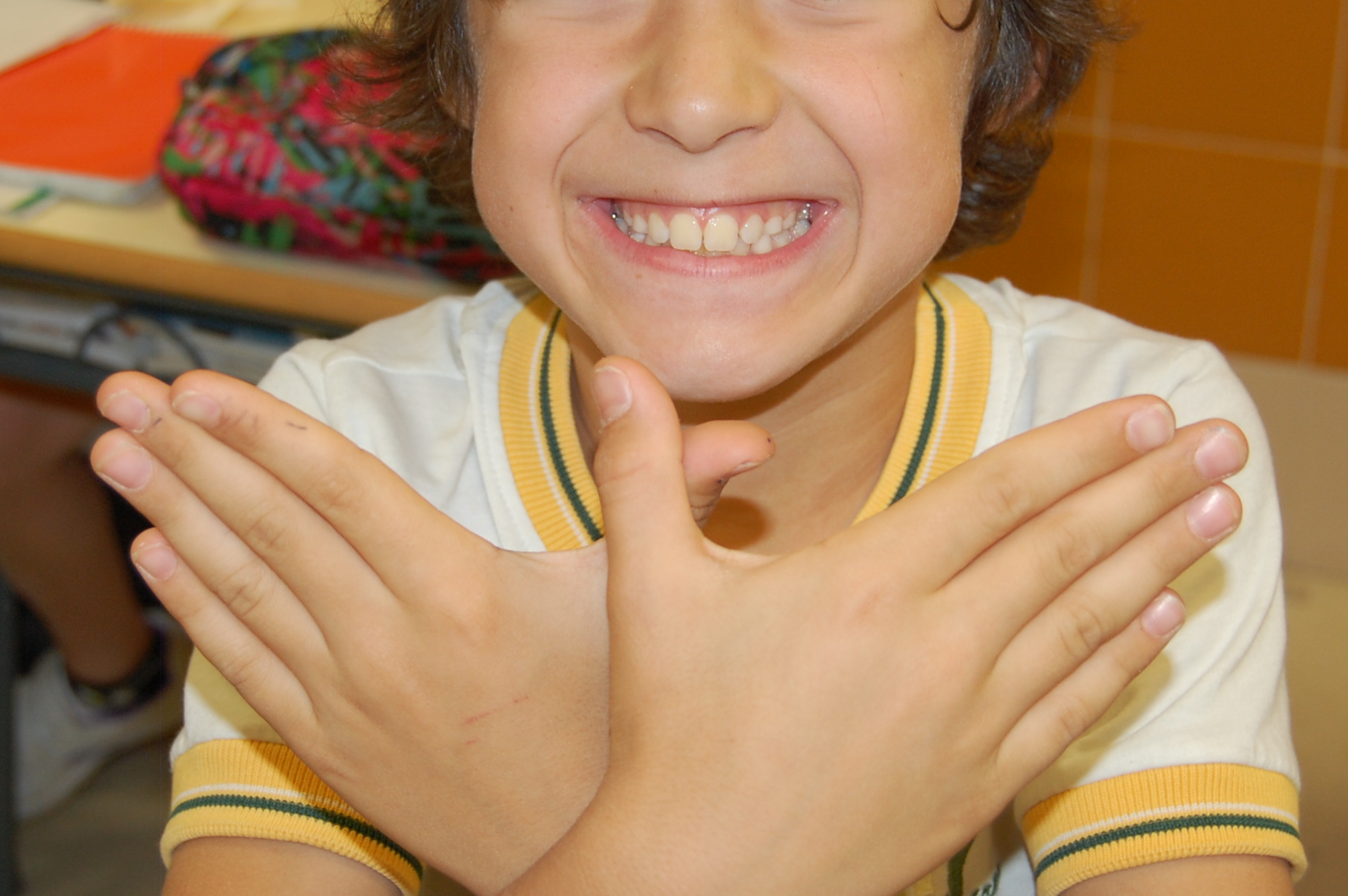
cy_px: 390
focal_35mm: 78
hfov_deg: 26.0
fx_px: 2918
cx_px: 622
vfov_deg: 17.5
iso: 400
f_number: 4.5
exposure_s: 1/60
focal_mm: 32
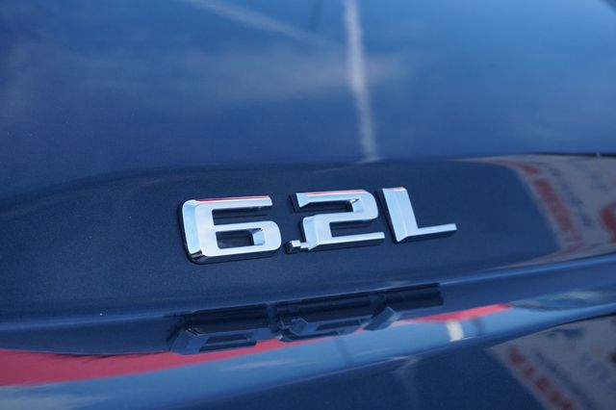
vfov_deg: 29.8
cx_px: 308
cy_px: 205
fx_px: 770
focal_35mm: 45
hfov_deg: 43.6
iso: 100
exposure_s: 1/100
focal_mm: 30
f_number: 6.3
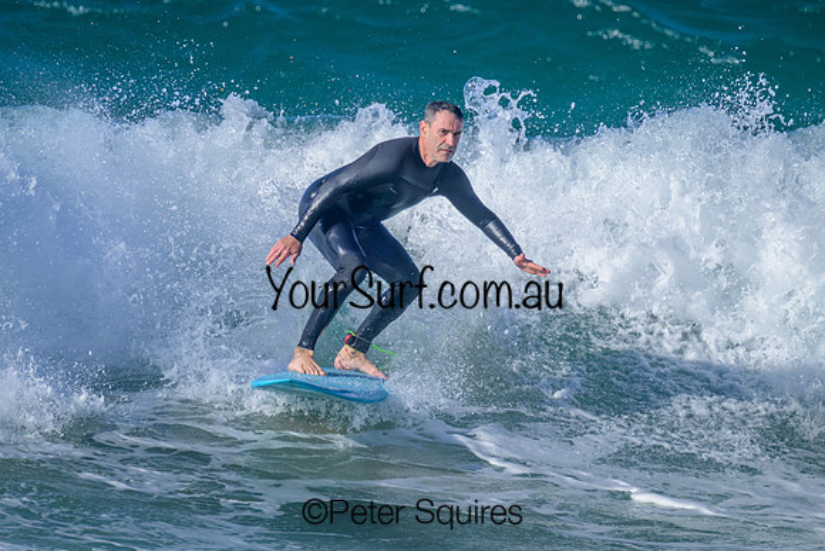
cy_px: 235
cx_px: 371
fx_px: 25215
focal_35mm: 1100
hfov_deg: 1.9
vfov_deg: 1.3
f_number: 11
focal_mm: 800
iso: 1100
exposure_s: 1/2000
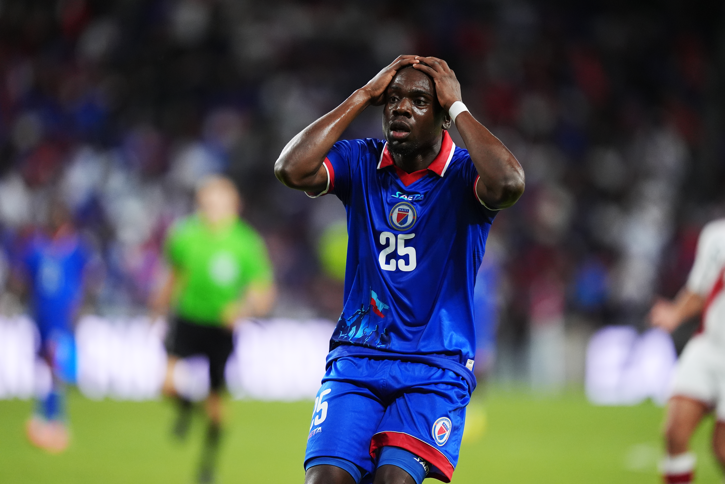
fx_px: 8055
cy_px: 242
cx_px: 362
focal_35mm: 400
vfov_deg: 3.4
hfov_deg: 5.2
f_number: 2.8
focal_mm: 400
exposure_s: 1/2000
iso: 3200
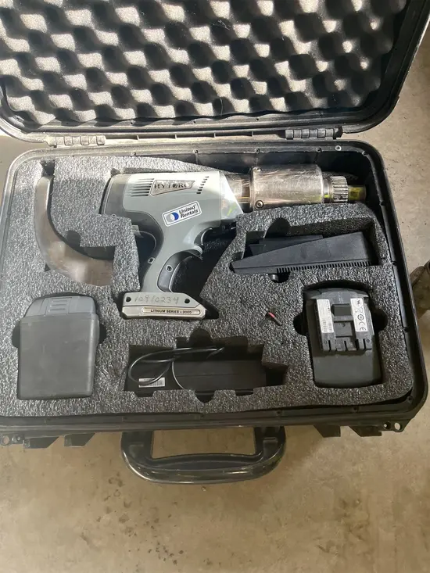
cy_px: 286
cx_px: 215
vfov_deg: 67.3
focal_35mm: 26
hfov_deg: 53.1
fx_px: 431
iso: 125
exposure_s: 1/121
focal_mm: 5.1
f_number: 1.6
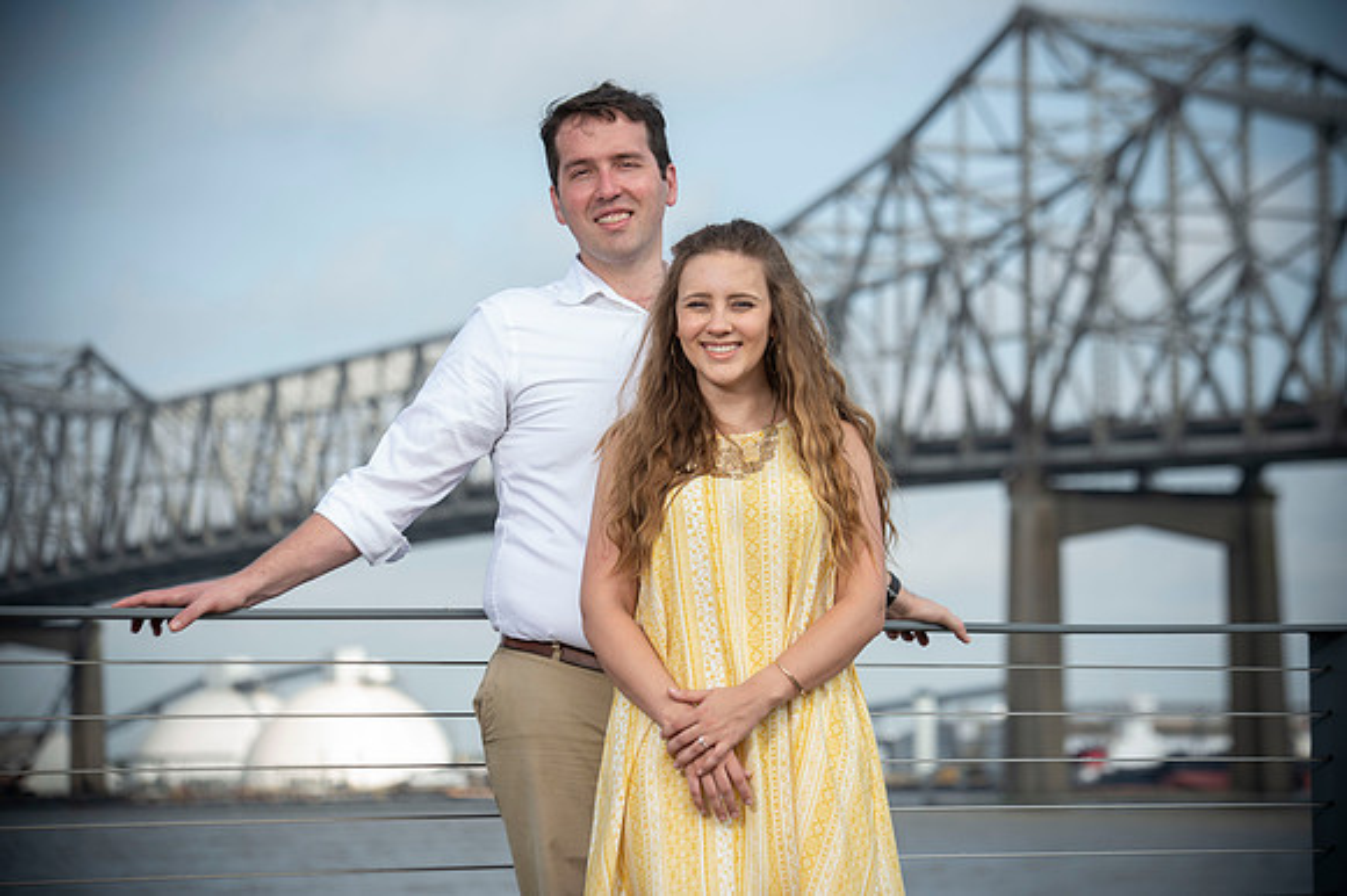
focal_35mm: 116
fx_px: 4338
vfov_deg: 11.8
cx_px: 674
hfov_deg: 17.7
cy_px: 448
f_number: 5.6
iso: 50
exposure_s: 1/250
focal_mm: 116
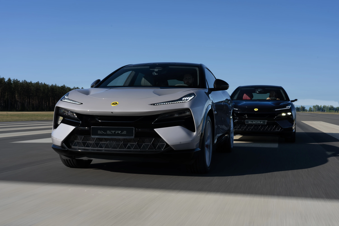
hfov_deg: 43.6
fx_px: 424
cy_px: 113
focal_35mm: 45
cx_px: 170
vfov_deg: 29.9
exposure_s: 1/25
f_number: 18
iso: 100
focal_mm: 45
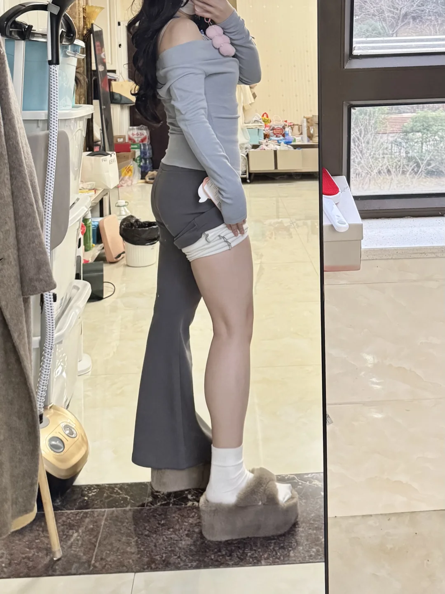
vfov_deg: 71.6
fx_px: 411
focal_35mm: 24
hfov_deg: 56.8
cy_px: 297
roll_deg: +4.0
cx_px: 222
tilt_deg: -20.9
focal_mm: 6.76
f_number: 1.78
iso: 640
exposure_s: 1/50
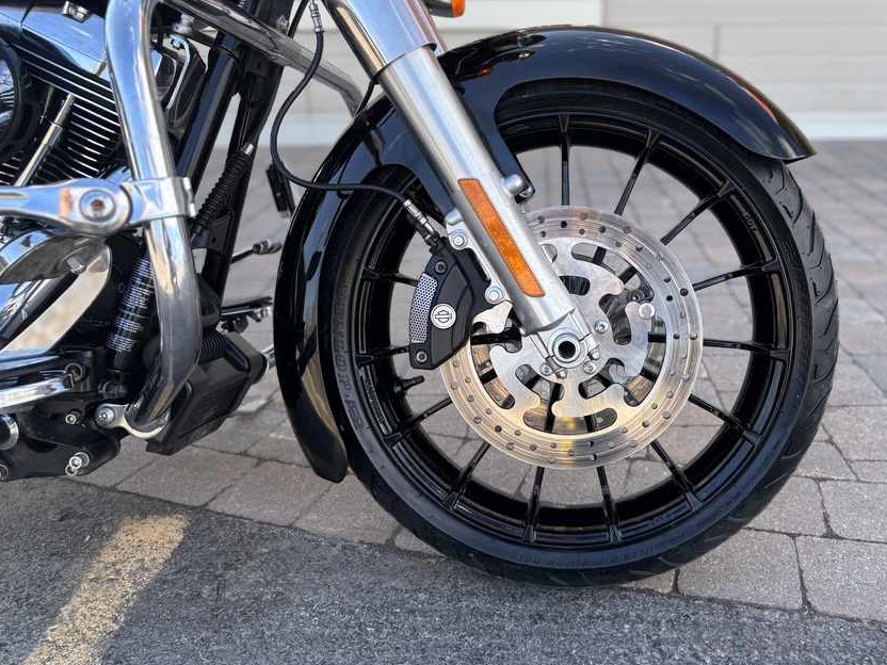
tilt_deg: -17.8
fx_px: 820
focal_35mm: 32
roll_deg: +0.1
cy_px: 297
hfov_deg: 56.5
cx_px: 525
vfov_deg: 44.1
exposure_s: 1/318
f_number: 1.6
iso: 50
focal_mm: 5.96
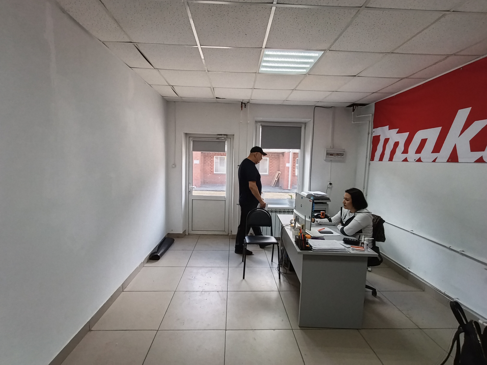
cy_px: 182
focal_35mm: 15
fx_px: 211
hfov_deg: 98.2
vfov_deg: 81.7
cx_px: 244
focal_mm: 1.65
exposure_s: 1/100
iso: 125
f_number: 2.2
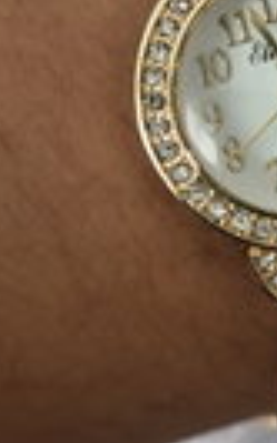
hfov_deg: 12.3
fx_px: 1233
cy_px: 132
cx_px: 400
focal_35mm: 102
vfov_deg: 20.3
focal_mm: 5.56
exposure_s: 1/50
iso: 1177
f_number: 1.8
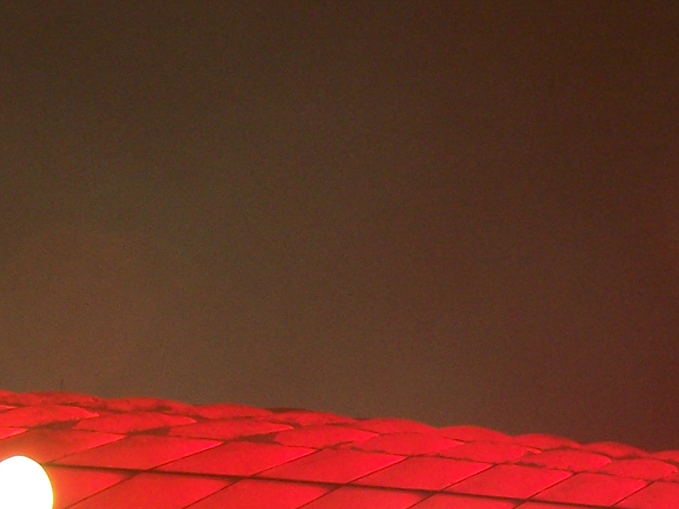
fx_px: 1981
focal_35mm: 101
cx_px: 514
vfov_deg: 14.2
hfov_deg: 19.3
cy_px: 624
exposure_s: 1/8
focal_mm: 6.3
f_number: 2.8
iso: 140
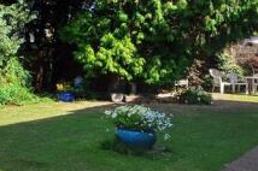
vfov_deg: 26.4
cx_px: -78
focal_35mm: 51
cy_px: 47
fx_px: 362
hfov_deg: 30.7
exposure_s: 1/30
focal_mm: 11
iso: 200
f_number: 11
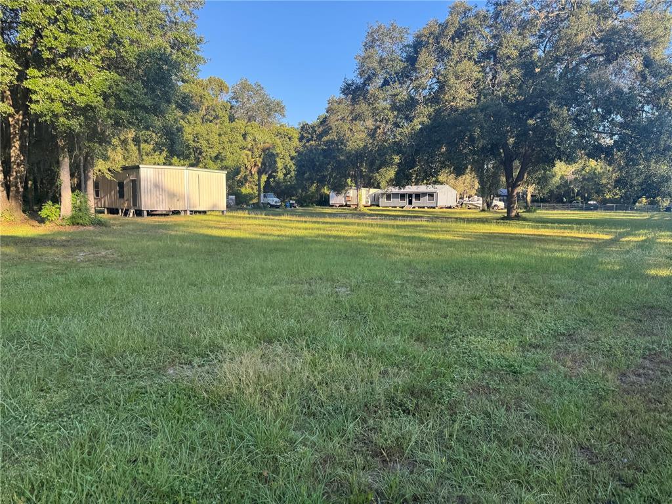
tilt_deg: -8.3
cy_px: 252
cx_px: 336
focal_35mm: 24
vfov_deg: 56.8
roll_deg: +0.7
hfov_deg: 71.6
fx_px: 466
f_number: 1.78
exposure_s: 1/558
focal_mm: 6.76
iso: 80
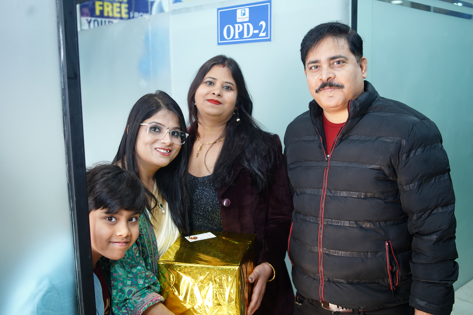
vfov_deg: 37.9
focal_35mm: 35
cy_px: 158
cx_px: 236
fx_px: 460
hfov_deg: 54.4
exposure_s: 1/100
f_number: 3.5
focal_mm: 35
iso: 500
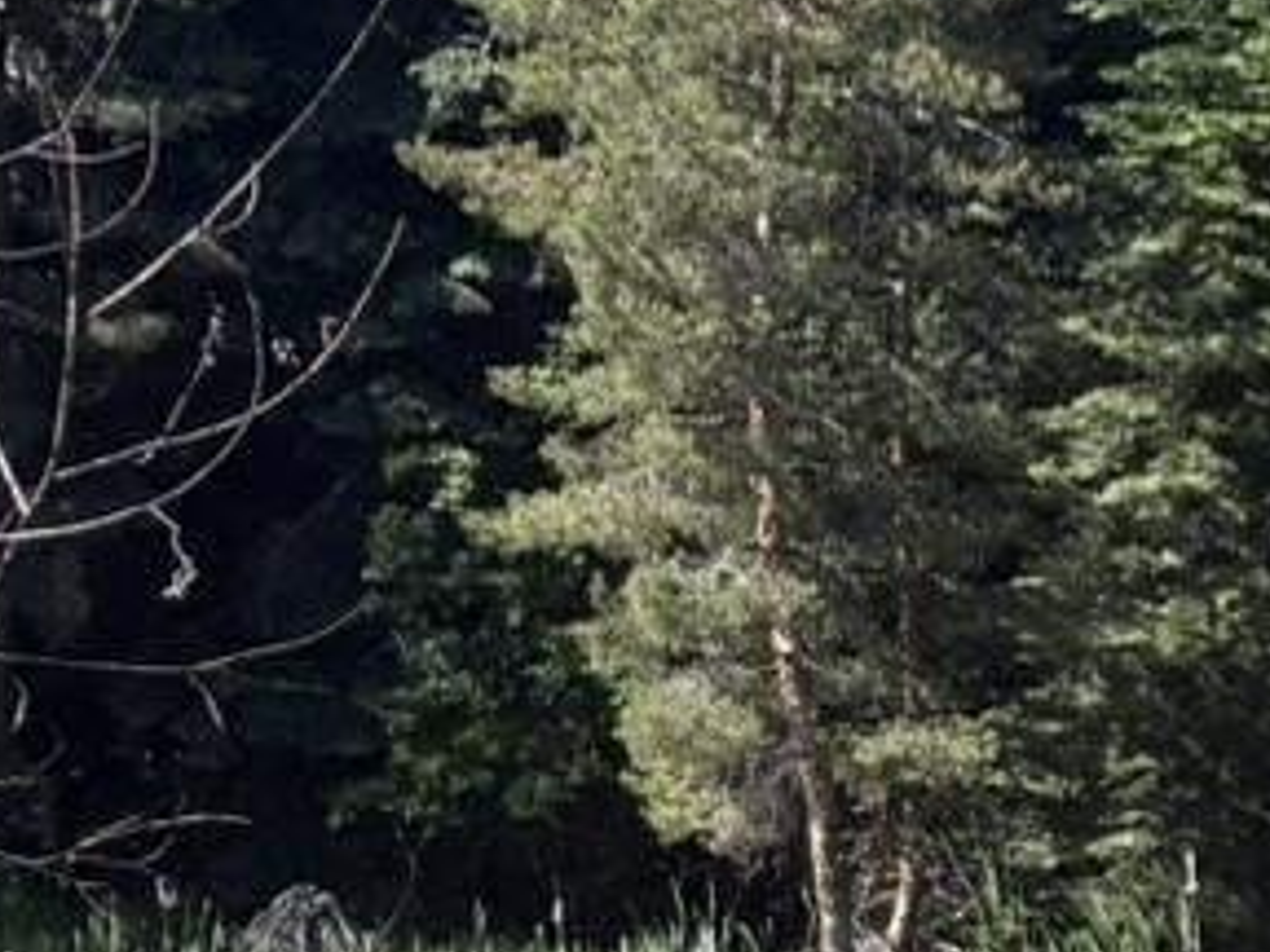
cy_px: 1058
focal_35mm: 185
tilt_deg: -2.3
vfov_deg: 8.0
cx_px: 2932
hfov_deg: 9.6
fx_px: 6787
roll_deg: +0.2
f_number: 1.6
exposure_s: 1/1799
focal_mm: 5.96
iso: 50
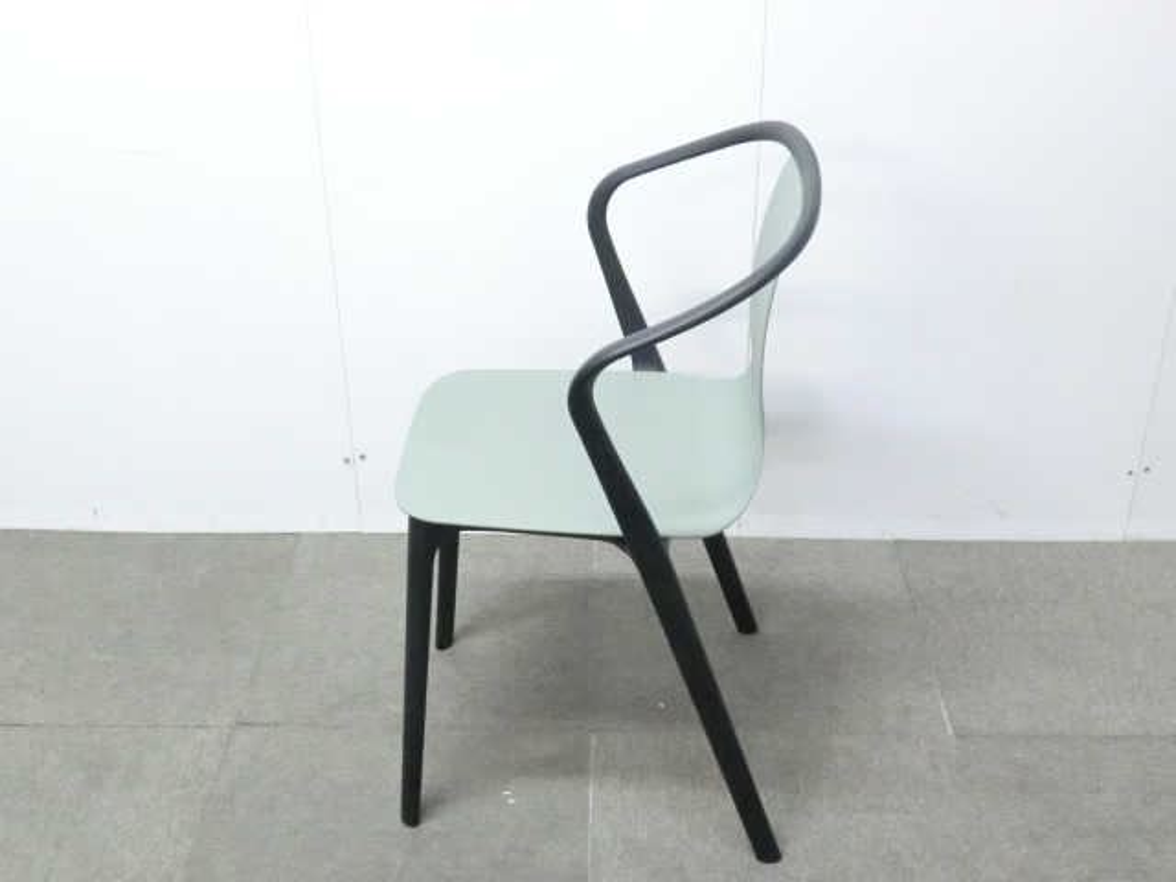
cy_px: 441
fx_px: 1529
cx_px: 588
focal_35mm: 45
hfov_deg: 42.1
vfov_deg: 32.2
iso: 800
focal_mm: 8.2
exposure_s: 1/20
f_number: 4.3
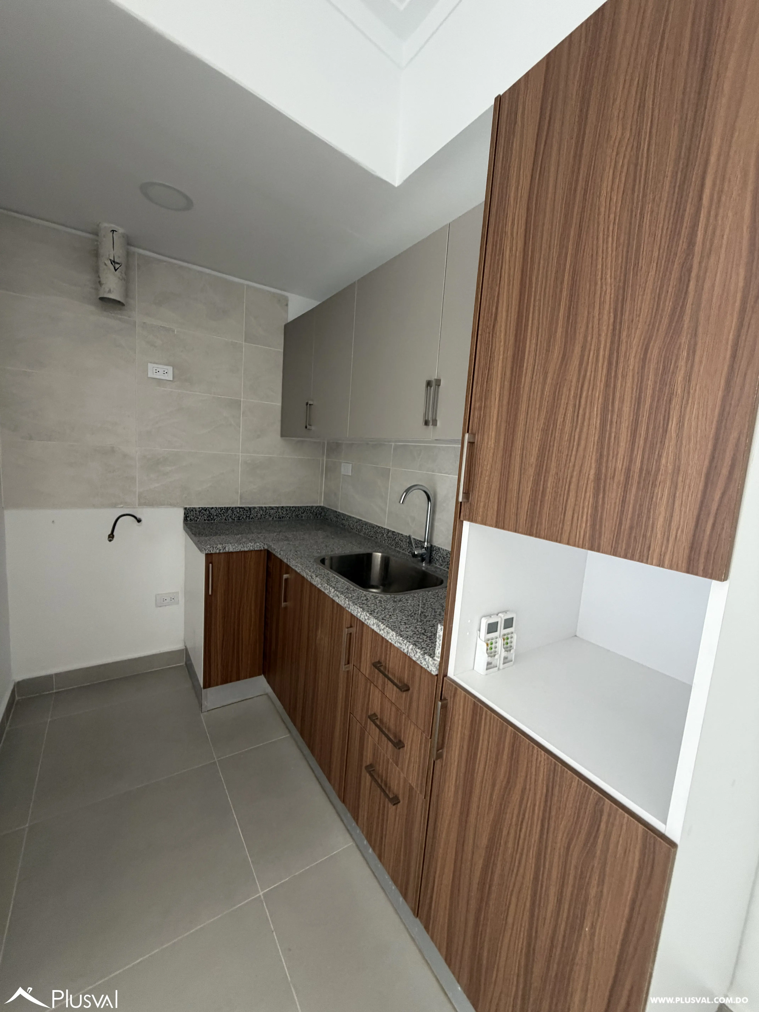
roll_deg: -5.1
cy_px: 506
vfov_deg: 102.1
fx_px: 409
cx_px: 380
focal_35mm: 14
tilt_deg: -5.8
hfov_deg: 85.7
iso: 320
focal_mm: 2.22
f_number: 2.2
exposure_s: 1/69
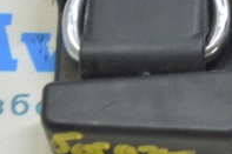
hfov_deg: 8.6
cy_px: 11
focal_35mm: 234
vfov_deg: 5.9
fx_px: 1507
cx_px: 319
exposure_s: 1/15
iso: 400
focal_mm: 48
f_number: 5.6
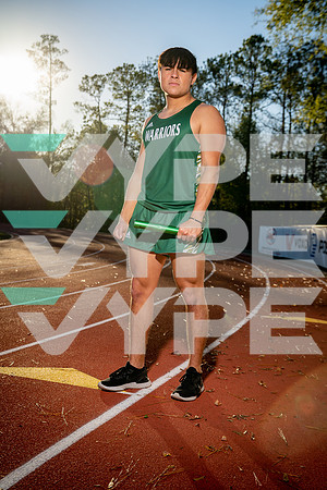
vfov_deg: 45.4
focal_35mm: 43
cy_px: 245
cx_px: 164
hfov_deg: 31.2
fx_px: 586
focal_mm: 43
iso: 100
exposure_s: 1/1000
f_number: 4.5
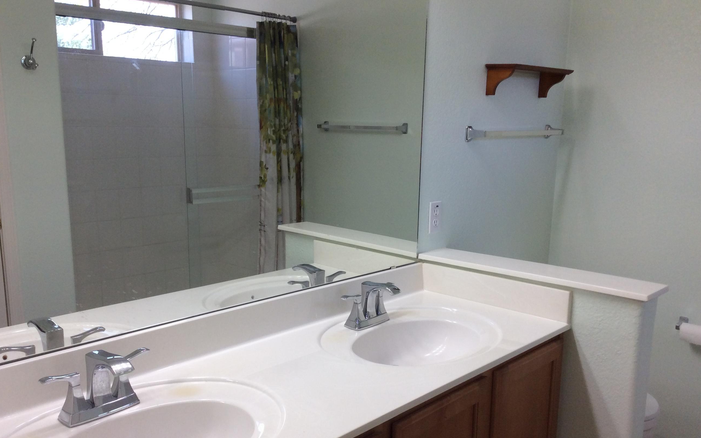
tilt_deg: -13.3
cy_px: 249
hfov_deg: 56.7
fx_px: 650
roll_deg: -3.6
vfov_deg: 37.2
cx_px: 350
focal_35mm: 34
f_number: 2.4
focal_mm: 3.3
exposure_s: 1/100
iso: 40
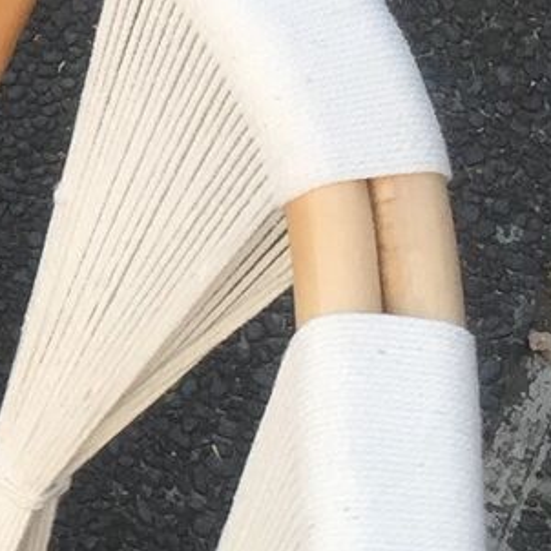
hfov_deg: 9.2
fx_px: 3061
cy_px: 549
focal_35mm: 170
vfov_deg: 10.2
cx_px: -786
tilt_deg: -56.8
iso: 50
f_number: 2.2
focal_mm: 4.15
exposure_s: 1/100
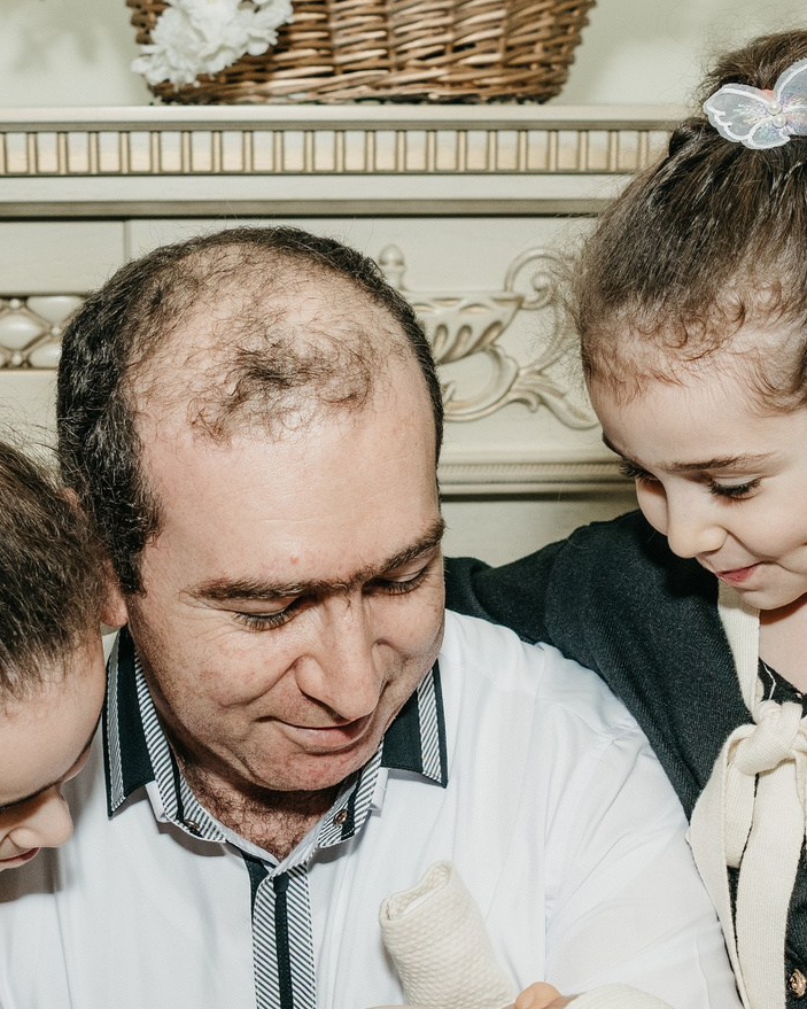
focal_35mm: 80
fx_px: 2389
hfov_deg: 19.2
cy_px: 731
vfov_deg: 23.7
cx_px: 324
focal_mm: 26
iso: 320
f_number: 4.5
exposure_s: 1/160
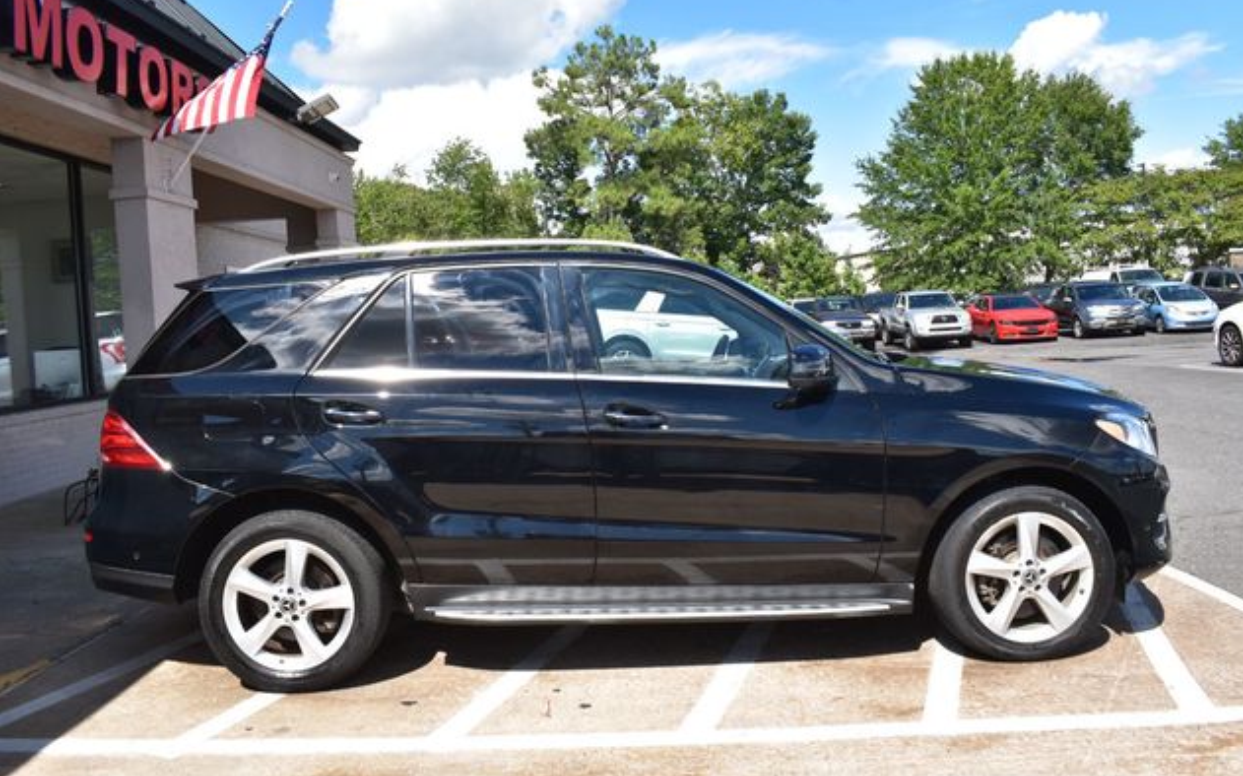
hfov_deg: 61.2
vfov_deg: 40.6
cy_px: 362
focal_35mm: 31
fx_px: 1050
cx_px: 628
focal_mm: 20
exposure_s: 1/400
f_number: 11
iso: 400
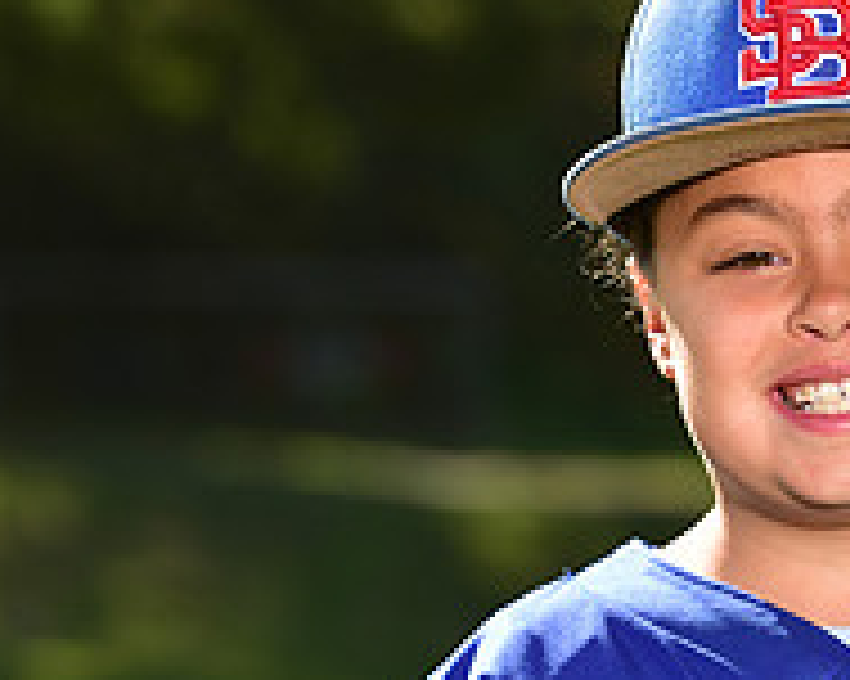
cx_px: 821
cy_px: 757
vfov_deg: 4.3
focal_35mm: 360
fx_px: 9052
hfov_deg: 5.4
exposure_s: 1/250
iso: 80
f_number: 5
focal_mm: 125
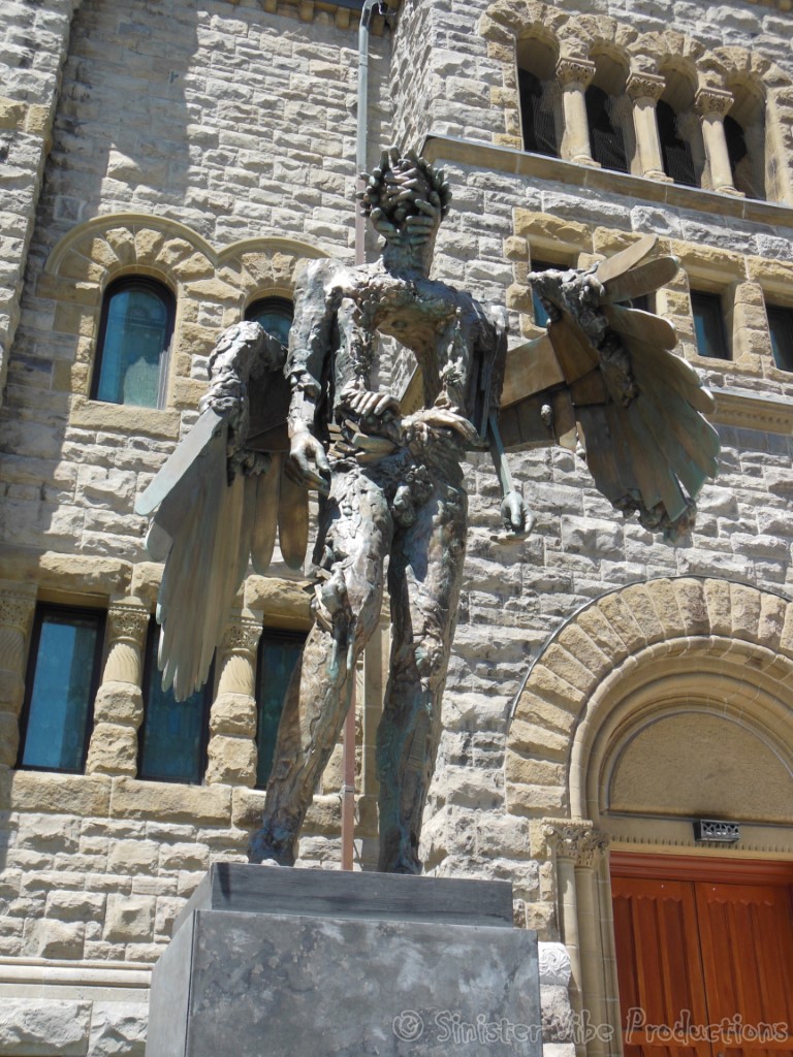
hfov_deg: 33.6
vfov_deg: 43.9
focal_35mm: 43
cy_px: 528
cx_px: 396
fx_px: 1313
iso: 125
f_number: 3.8
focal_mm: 7.7
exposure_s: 1/500
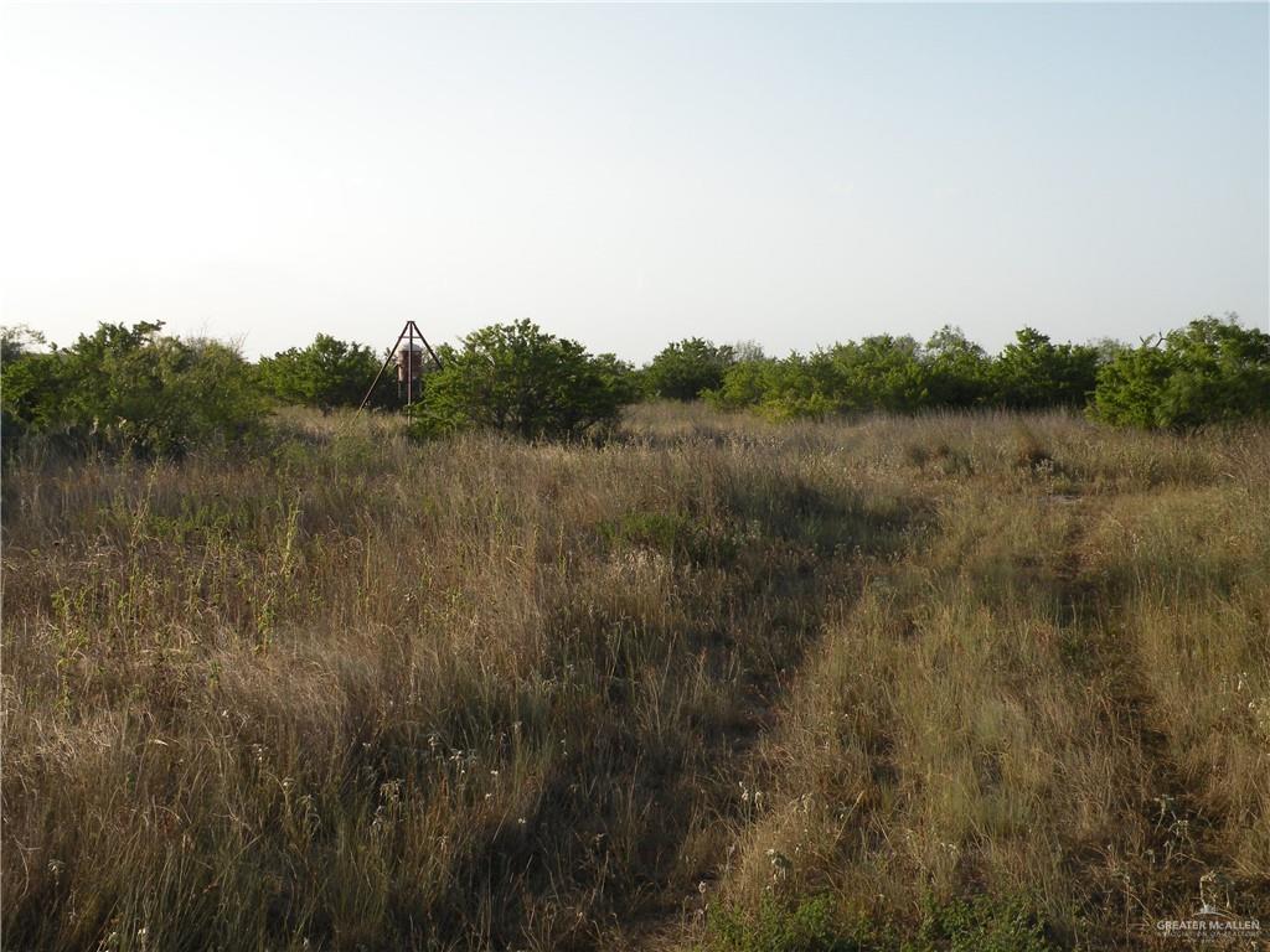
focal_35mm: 56
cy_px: 476
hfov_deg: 34.3
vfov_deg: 26.1
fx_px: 2055
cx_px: 635
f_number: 5.6
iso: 64
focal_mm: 9.8
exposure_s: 1/243
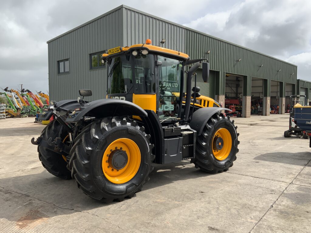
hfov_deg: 61.7
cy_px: 116
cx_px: 156
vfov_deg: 48.2
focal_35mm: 29
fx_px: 261
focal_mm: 3
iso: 16
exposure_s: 1/1534
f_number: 1.8
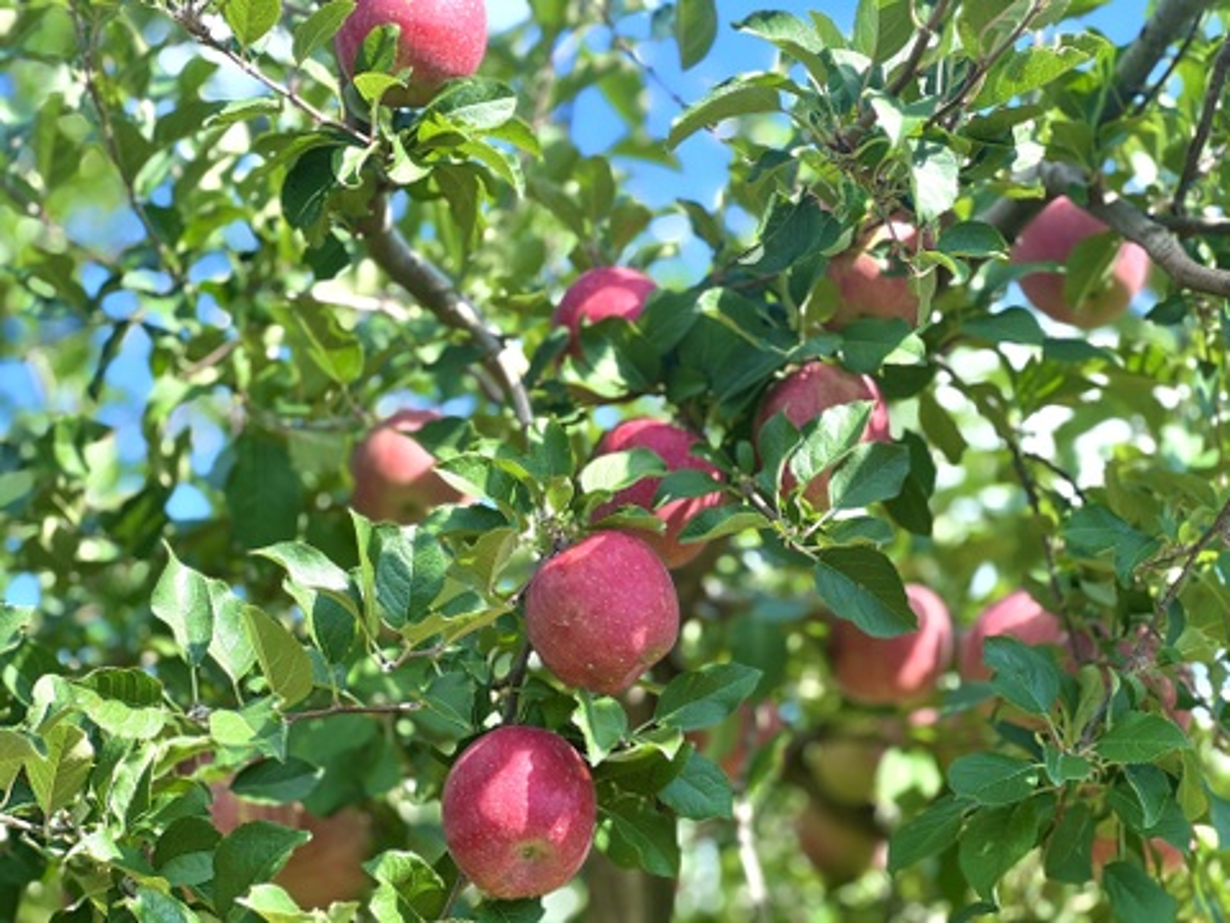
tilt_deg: +19.3
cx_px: 615
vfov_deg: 19.1
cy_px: 462
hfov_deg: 25.3
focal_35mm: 77
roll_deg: +0.9
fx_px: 2736
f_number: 2.8
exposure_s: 1/122
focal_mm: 9
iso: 20
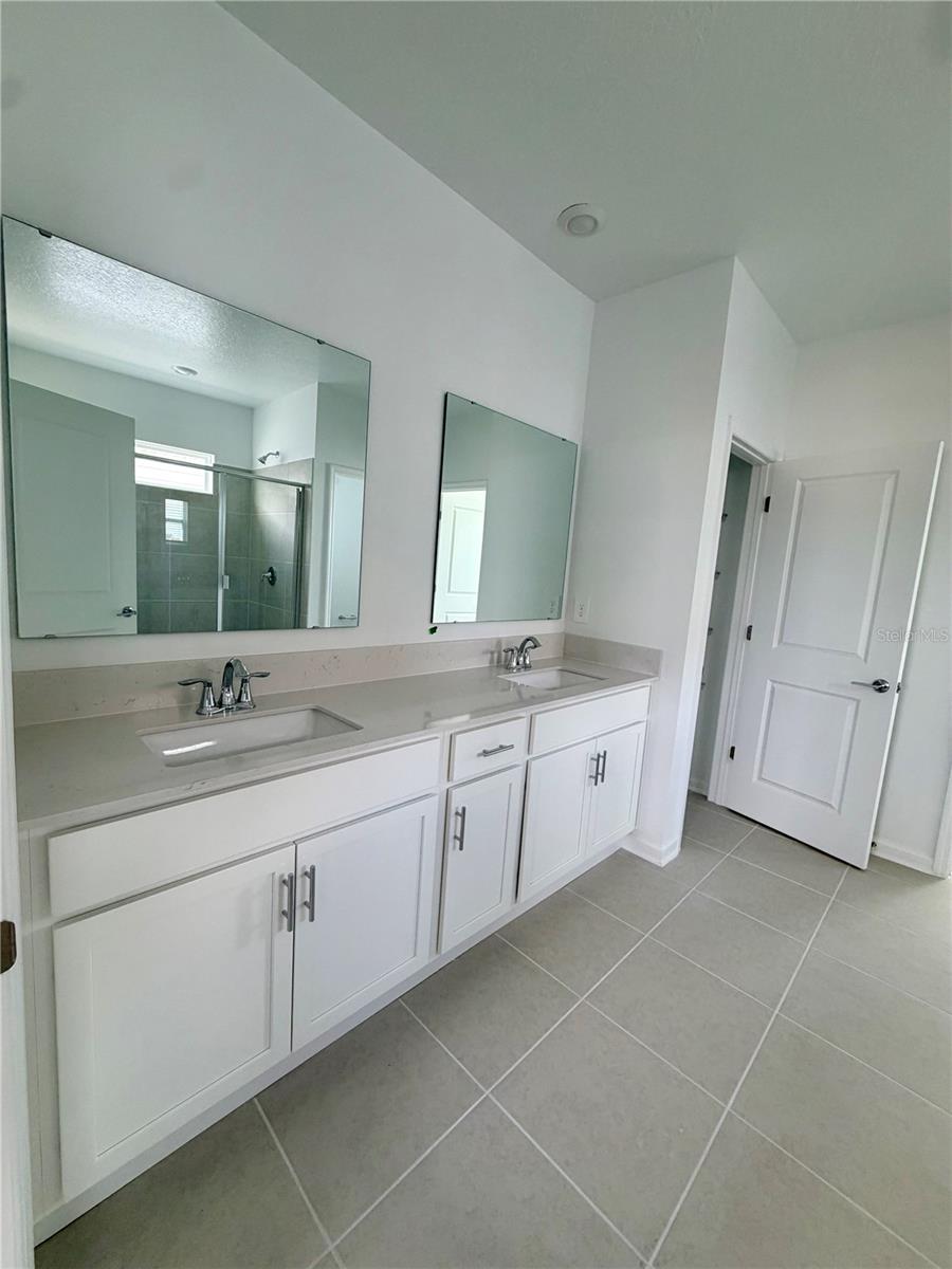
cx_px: 476
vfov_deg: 102.1
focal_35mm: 14
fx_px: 513
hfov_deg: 85.7
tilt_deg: -7.0
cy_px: 634
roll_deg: -4.2
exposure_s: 1/121
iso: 200
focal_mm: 2.22
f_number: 2.2
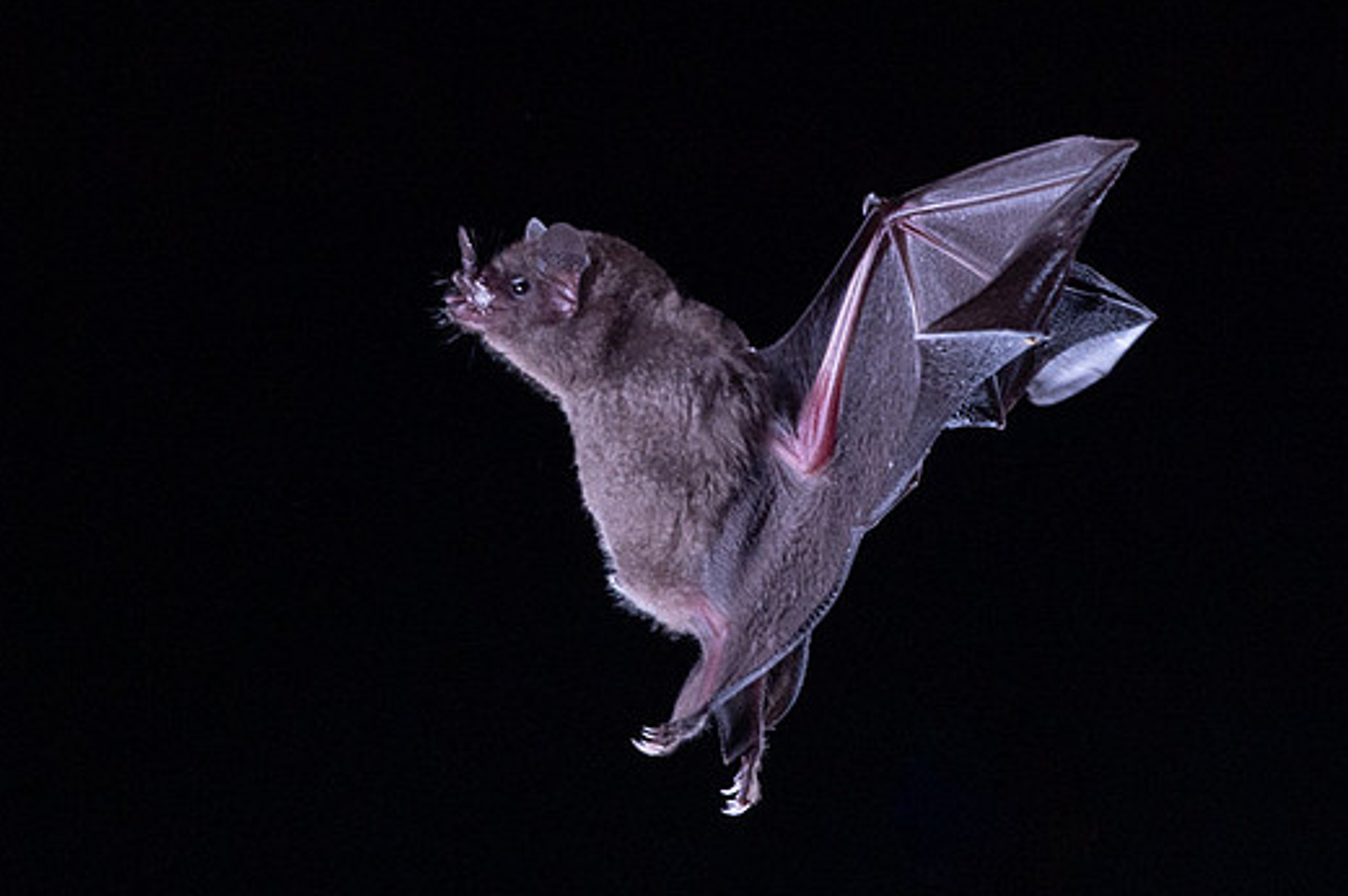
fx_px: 23387
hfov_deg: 3.3
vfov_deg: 2.2
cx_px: 516
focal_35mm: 625
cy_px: 32
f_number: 9
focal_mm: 200
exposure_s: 1/250
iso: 800
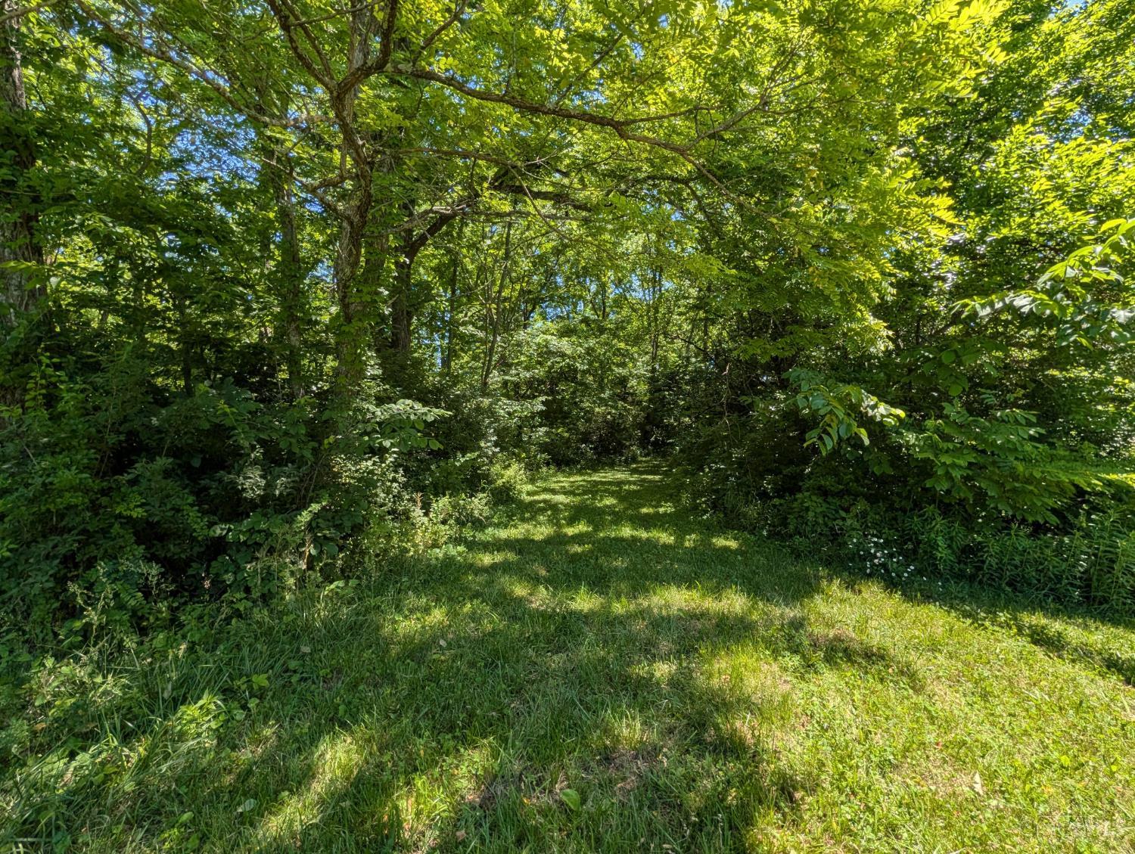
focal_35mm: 12
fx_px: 394
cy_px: 427
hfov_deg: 110.5
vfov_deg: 94.6
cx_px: 568
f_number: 1.7
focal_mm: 2.02
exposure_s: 1/943
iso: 51
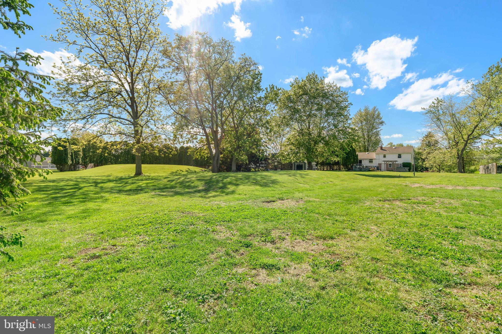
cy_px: 167
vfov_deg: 73.7
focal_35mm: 16
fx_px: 223
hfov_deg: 96.7
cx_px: 251
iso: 250
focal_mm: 16
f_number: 10
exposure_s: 1/640
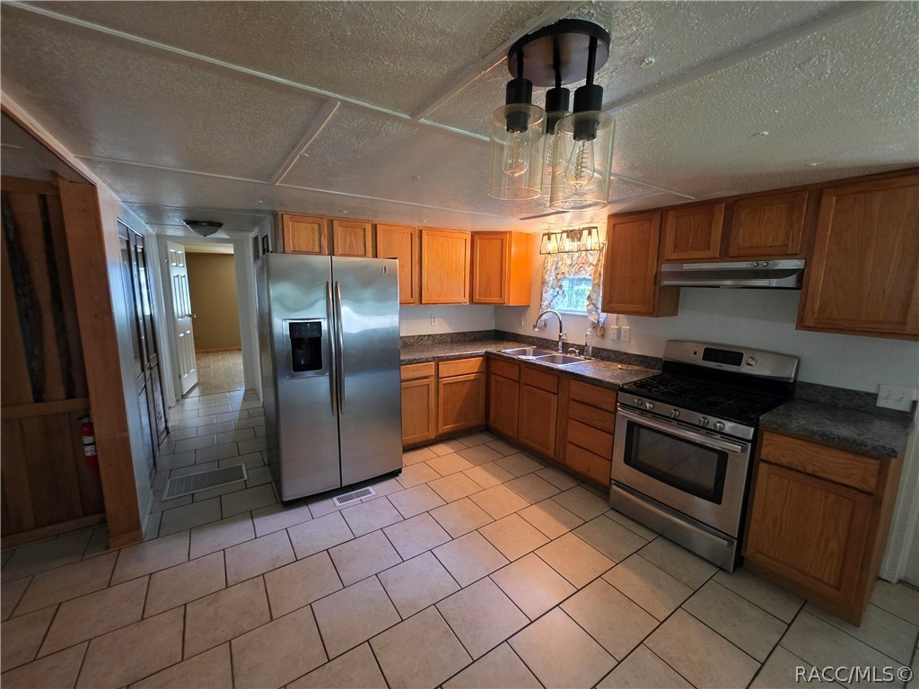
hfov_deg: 106.2
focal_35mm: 13
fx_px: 345
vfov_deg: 89.9
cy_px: 344
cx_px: 460
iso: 640
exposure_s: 1/60
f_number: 1.9
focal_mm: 2.2
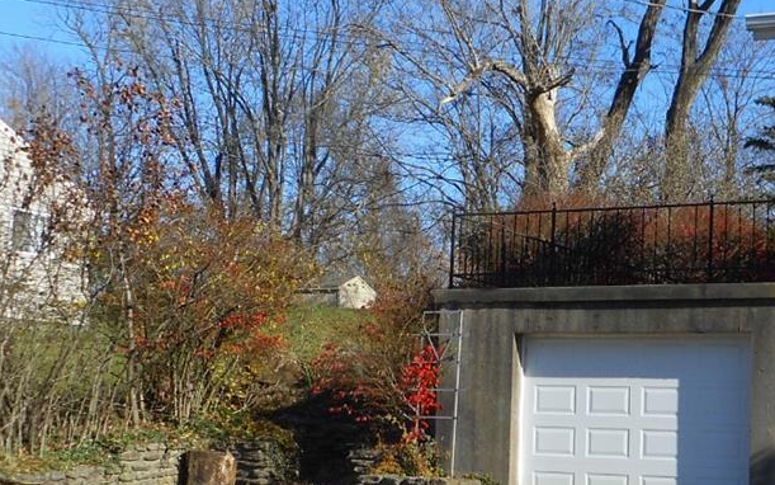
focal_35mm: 65
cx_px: 643
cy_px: 381
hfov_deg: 30.6
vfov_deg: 19.8
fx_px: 1373
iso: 80
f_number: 3.7
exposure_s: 1/640
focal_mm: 4.5
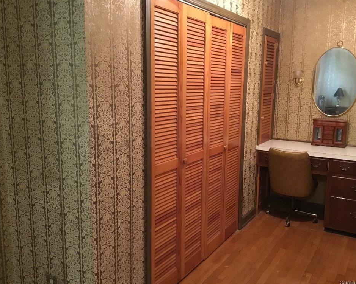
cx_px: 189
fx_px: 348
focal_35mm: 33
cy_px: 141
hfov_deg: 54.2
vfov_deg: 44.5
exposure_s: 1/15
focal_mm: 3.3
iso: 500
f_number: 2.4
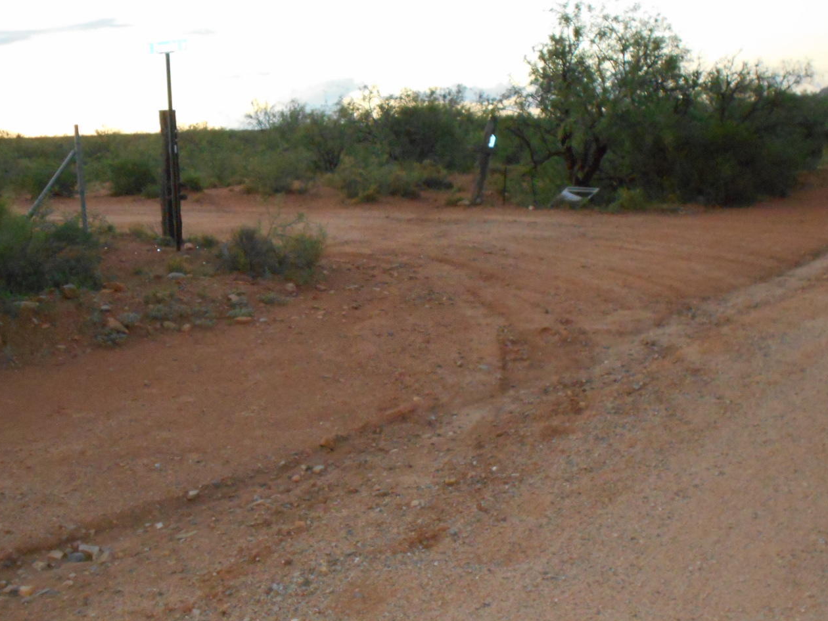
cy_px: 296
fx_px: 1124
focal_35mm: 47
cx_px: 393
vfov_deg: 30.9
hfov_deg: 40.4
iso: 640
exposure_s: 1/30
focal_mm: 6.7
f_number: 3.9
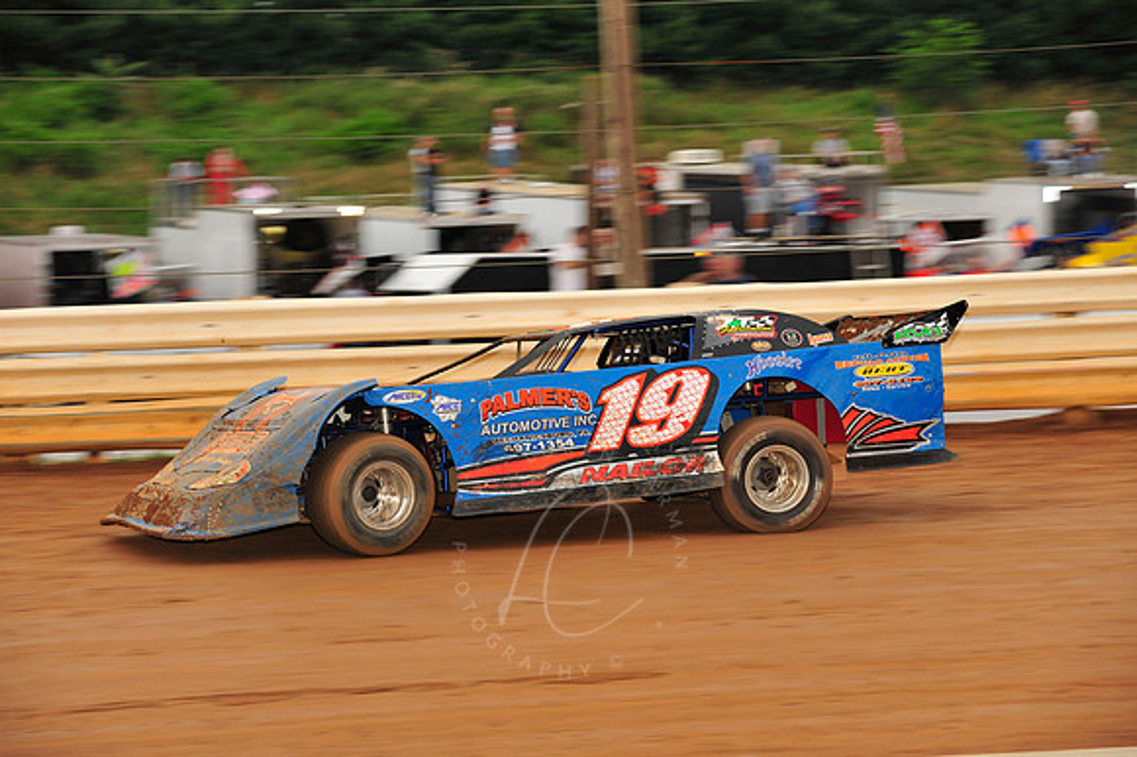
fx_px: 4261
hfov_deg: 15.2
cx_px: 568
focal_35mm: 135
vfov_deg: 10.1
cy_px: 378
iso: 640
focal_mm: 135
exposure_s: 1/320
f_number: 7.1
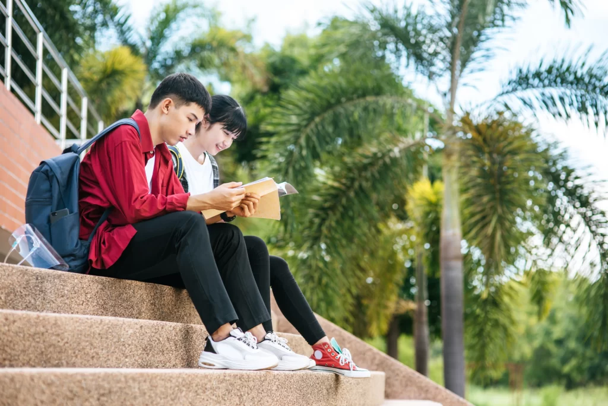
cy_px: 203
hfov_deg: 23.9
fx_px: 1436
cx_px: 304
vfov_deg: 16.1
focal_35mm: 85
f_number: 2.2
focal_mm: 85
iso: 64
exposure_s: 1/250
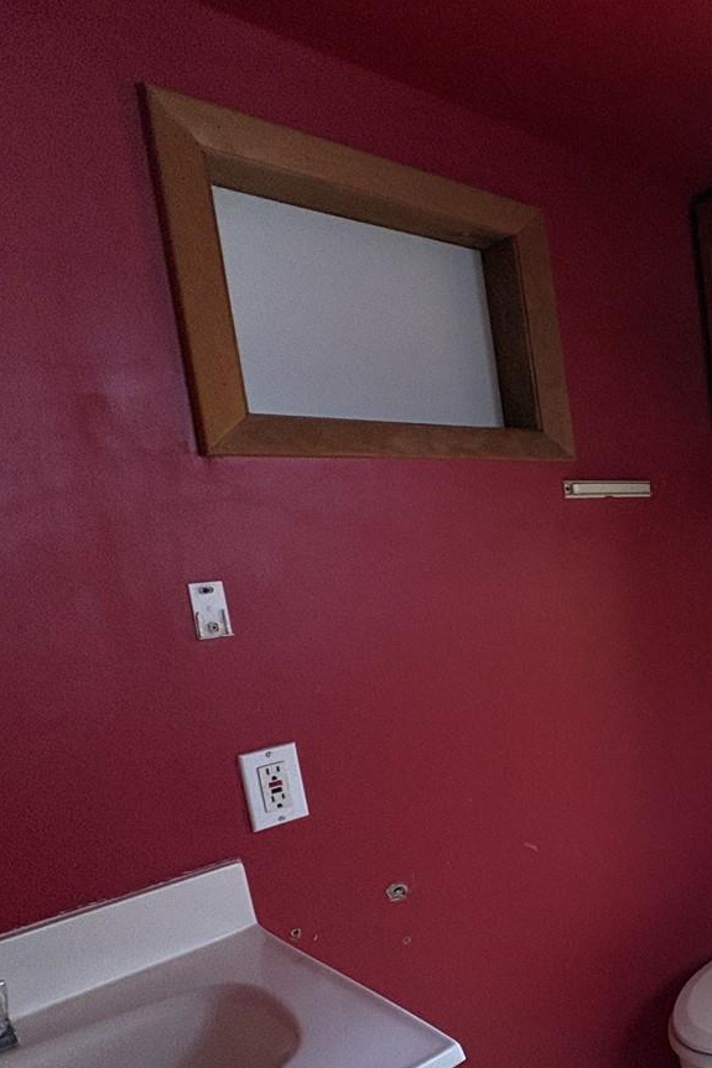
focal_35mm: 27
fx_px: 801
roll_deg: +5.7
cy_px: 621
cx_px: 868
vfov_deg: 67.0
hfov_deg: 36.3
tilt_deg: -3.7
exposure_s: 1/69
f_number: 2.2
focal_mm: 2.22
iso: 200
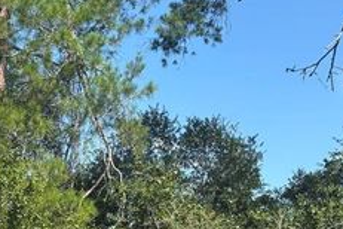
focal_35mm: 78
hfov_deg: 26.0
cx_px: 141
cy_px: 326
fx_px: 743
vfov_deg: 16.2
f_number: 1.6
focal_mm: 5.96
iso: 50
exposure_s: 1/1912
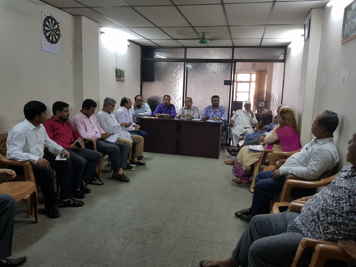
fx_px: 267
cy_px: 134
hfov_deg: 67.3
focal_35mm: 26
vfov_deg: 53.1
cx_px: 178
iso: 160
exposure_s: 1/35
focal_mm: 4.2
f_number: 1.7
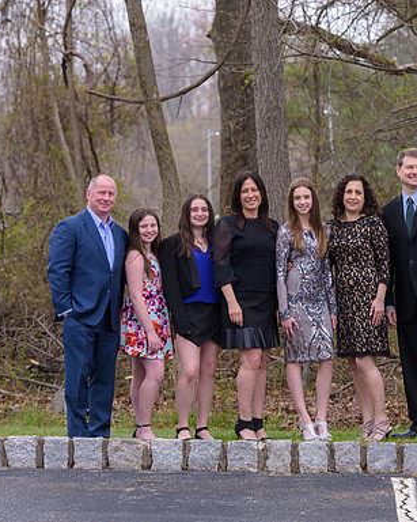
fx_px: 2300
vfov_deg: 12.9
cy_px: 262
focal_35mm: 149
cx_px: 334
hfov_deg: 10.3
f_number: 5
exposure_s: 1/500
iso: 400
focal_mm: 105
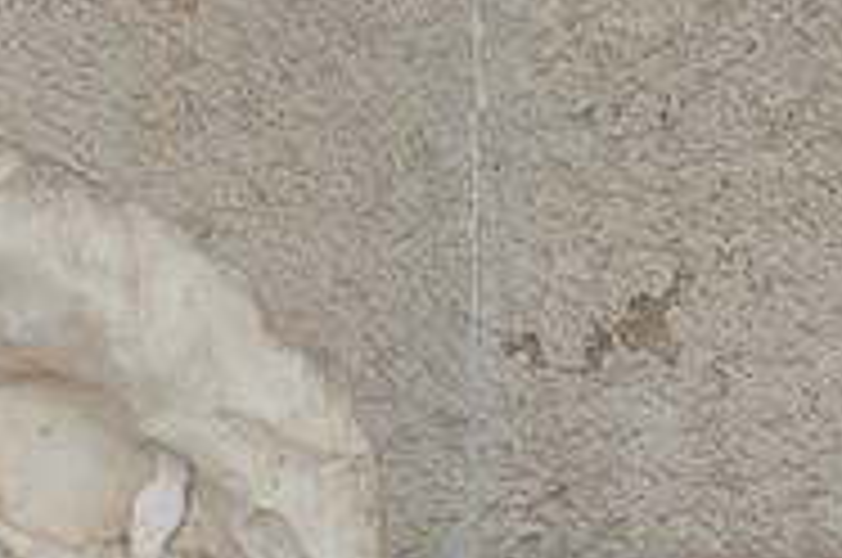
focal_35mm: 115
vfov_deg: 11.5
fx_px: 2685
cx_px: -392
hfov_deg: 16.4
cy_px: 749
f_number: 3.8
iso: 200
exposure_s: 1/125
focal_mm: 13.4
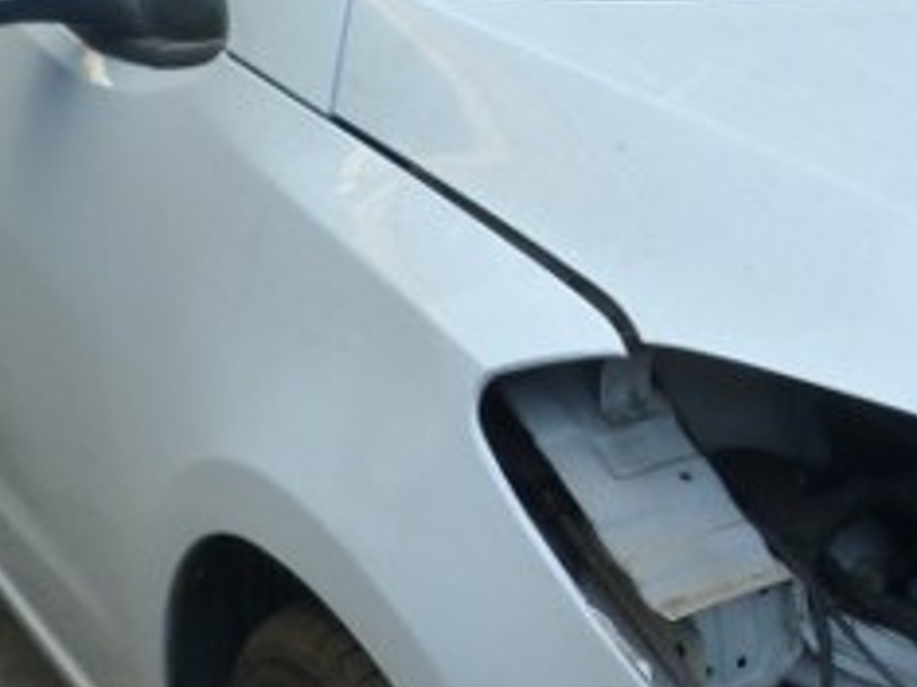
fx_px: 2251
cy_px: 375
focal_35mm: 85
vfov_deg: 17.3
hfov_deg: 21.9
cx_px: 987
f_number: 4
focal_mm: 4.5
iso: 125
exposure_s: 1/100
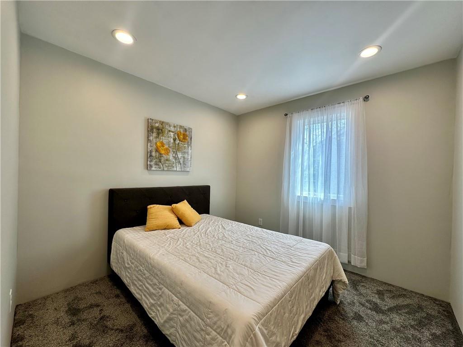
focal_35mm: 14
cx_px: 232
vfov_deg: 85.7
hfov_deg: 102.1
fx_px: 187
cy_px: 174
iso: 40
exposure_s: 1/120
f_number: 2.2
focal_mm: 2.22
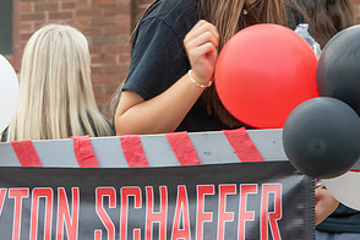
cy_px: 30
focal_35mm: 355
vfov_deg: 3.9
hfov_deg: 5.8
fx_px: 3550
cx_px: 144
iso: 3200
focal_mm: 180
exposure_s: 1/200
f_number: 11
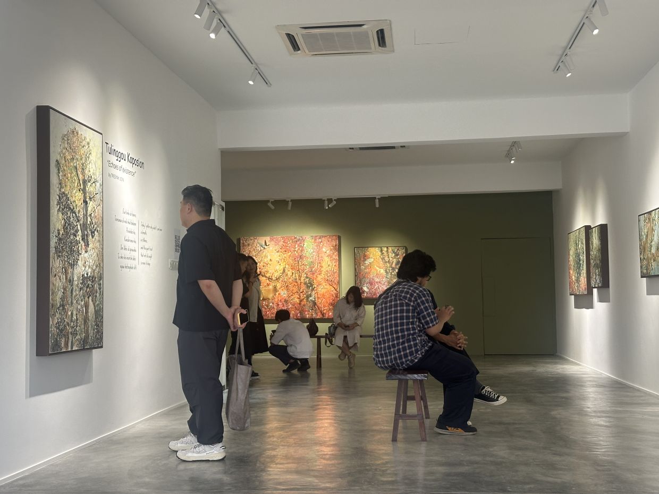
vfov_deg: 30.3
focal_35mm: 48
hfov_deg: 39.7
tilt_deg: +3.5
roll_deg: +1.0
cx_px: 330
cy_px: 247
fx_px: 914
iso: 80
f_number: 1.78
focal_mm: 6.86
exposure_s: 1/61
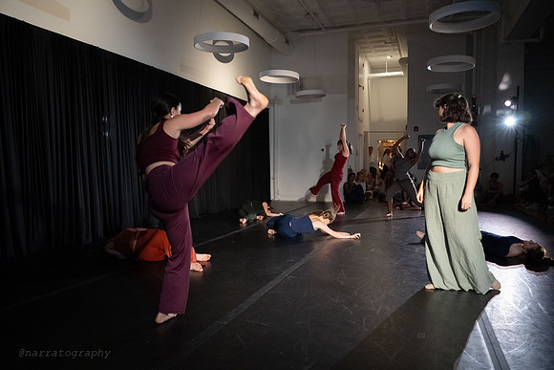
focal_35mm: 28
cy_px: 185
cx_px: 277
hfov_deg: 65.5
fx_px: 431
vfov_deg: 46.4
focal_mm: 28
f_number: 3.5
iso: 6400
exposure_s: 1/400
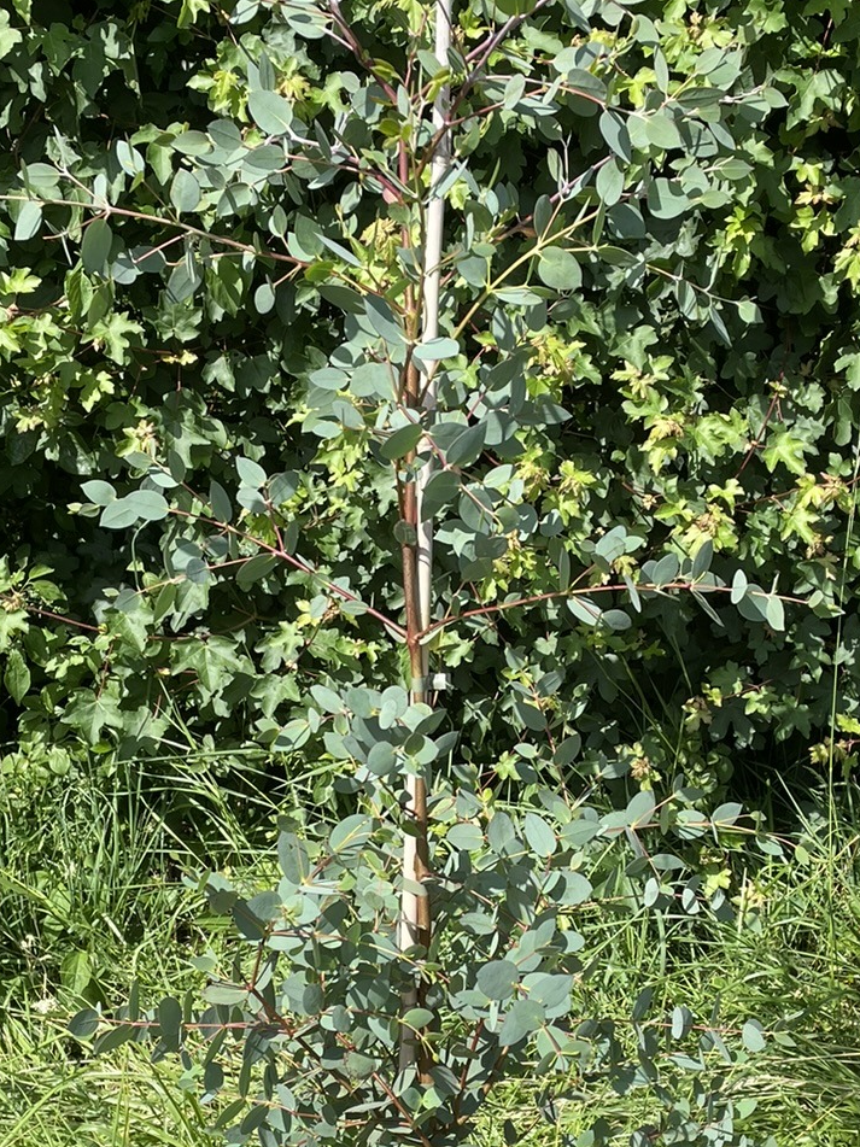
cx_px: 526
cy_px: 694
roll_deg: +0.2
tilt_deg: -19.2
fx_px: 1855
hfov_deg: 26.0
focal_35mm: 56
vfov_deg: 34.2
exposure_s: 1/1575
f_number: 1.6
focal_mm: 4.2
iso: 32
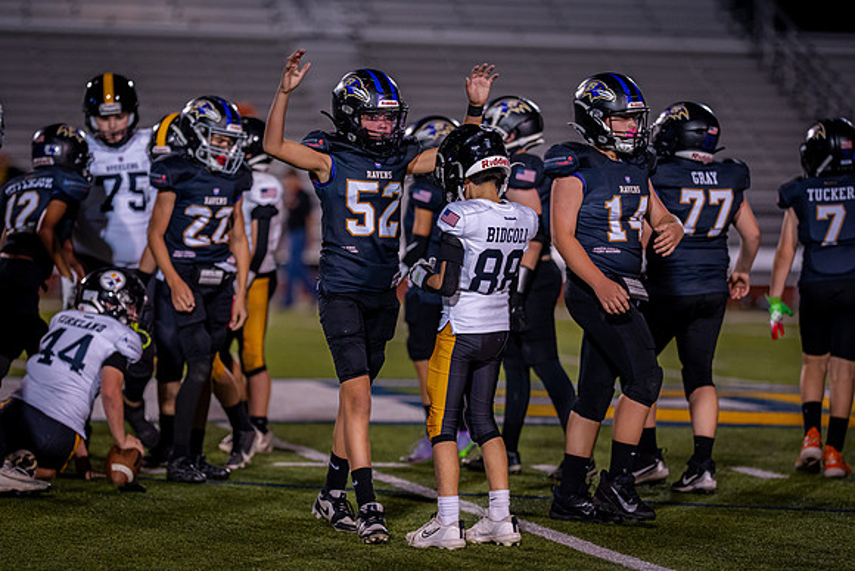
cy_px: 301
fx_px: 4494
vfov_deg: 7.3
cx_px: 372
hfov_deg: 10.9
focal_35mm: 189
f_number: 1.8
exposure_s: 1/1250
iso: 1600
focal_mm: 135
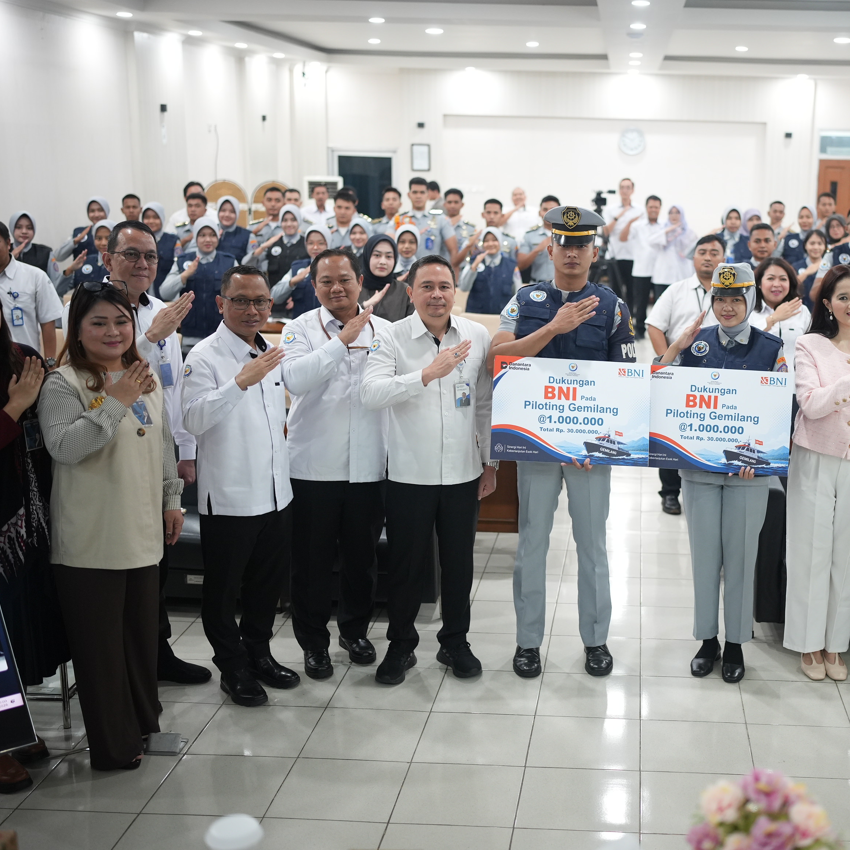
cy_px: 424
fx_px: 1250
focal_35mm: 45
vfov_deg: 37.6
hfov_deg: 36.9
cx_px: 604
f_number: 1.4
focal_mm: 35
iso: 1600
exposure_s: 1/171
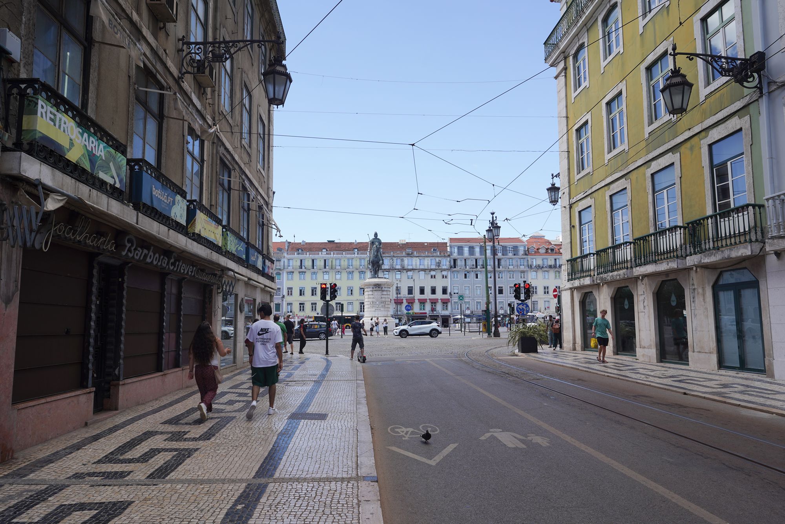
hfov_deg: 73.7
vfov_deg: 53.1
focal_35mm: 24
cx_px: 392
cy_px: 262
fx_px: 523
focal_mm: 24
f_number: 10
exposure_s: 1/100
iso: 100
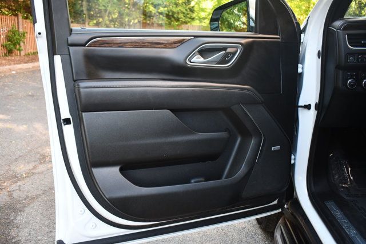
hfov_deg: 57.2
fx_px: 336
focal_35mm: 33
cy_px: 122
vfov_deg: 40.0
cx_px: 183
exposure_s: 1/160
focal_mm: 22
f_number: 3.8
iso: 800
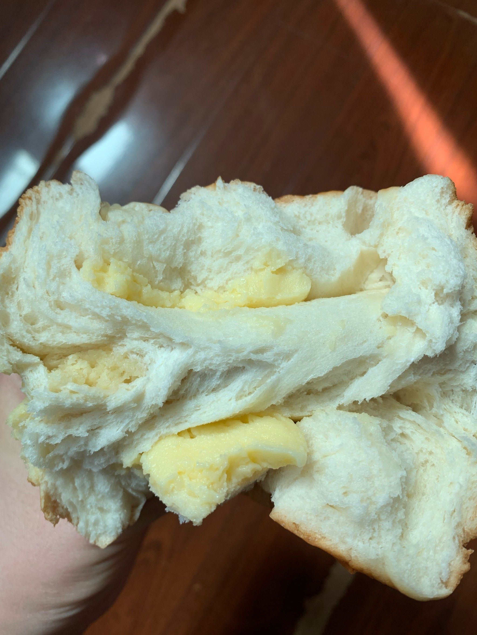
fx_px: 478
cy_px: 318
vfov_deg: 67.3
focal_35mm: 26
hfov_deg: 53.1
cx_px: 238
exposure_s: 1/249
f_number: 1.8
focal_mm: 4.25
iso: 25
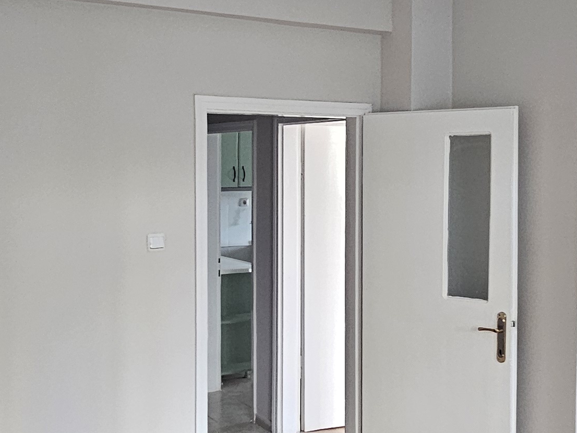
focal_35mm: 47
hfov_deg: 40.2
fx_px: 784
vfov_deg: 30.8
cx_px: 348
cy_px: 179
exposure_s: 1/70.8
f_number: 2.2
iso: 250
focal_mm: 2.2
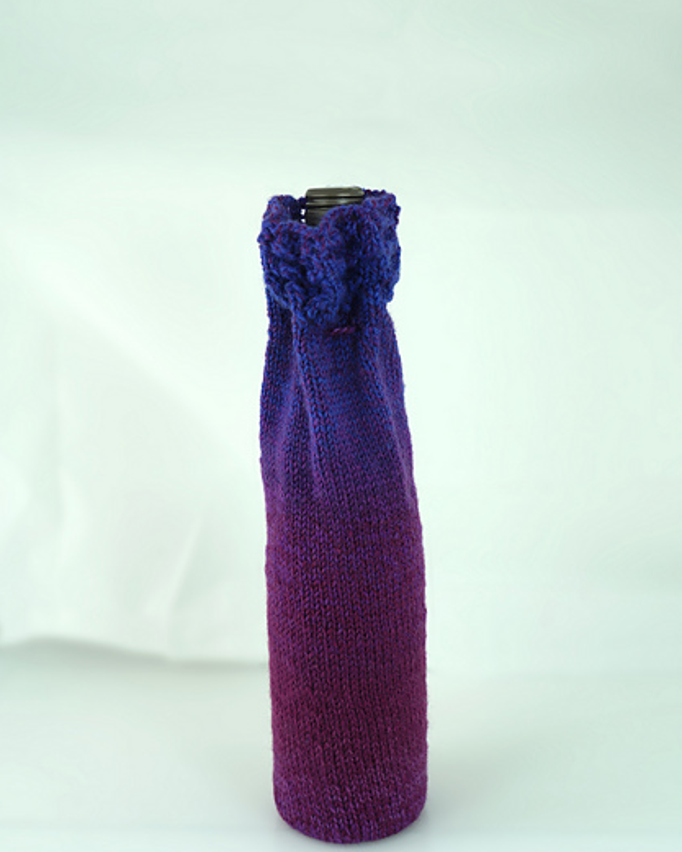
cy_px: 396
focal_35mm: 45
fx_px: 1135
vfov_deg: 41.1
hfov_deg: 33.4
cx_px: 348
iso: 100
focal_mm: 39
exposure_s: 1/80
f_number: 4.5
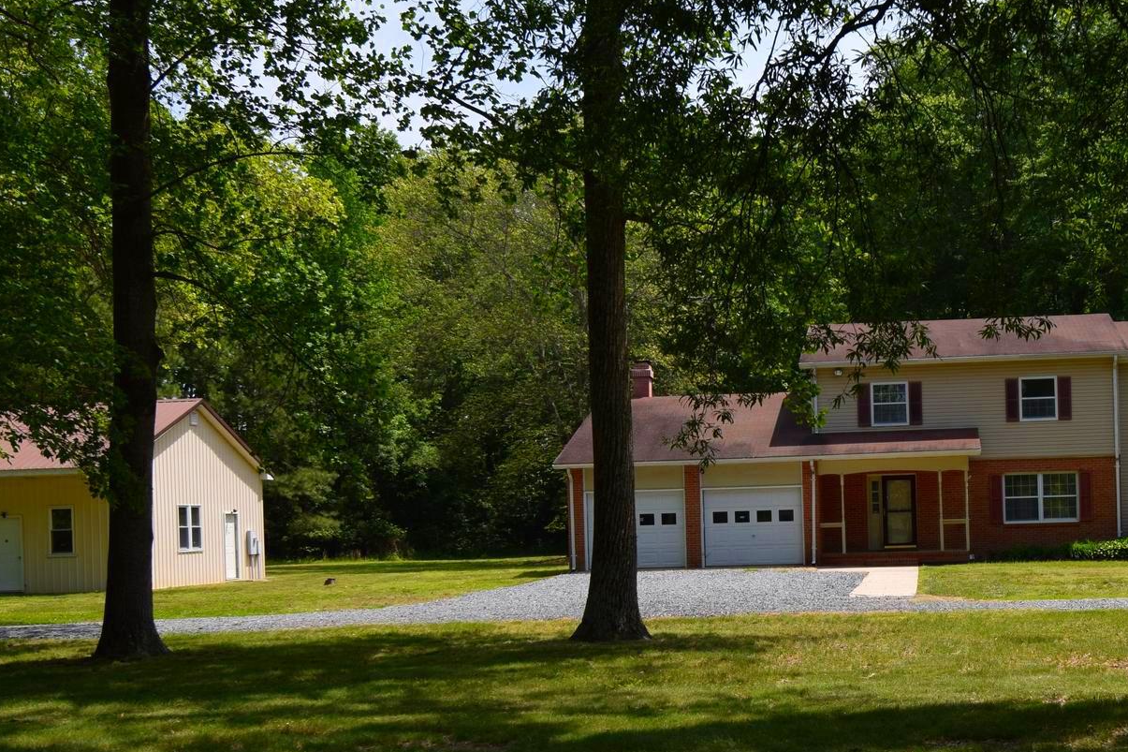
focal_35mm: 51
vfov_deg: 26.3
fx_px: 1598
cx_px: 787
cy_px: 514
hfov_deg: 38.3
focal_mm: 20
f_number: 9
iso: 200
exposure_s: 1/320
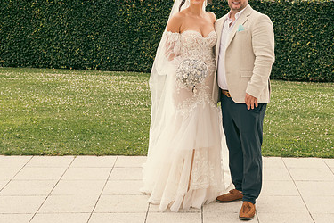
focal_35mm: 68
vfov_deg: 19.9
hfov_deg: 29.4
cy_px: 56
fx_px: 631
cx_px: 226
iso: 200
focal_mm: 44
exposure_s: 1/200
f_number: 6.3
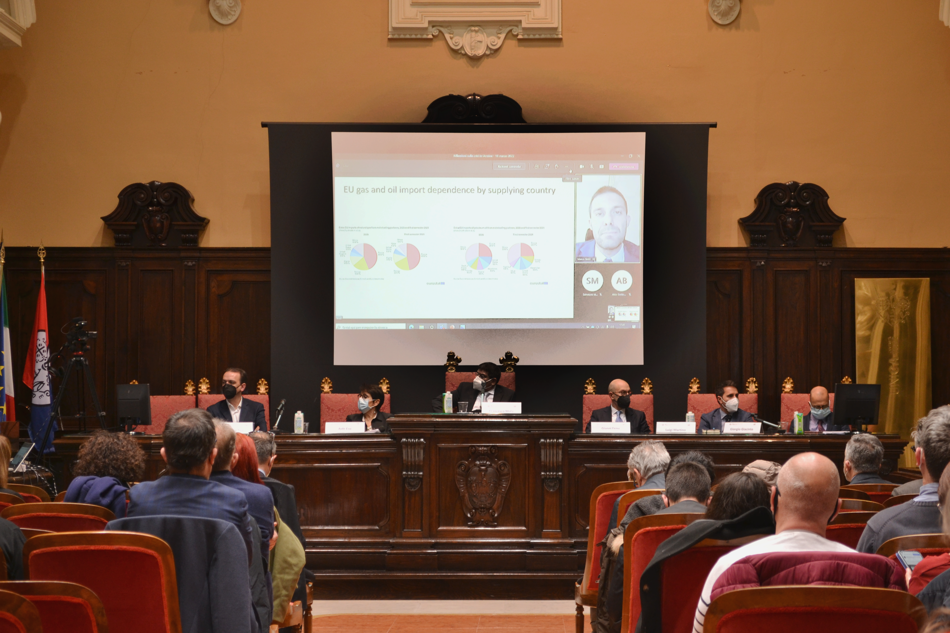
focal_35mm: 66
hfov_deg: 30.5
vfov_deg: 20.6
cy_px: 316
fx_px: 1741
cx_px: 475
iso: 400
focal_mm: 44
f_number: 5.3
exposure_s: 1/15
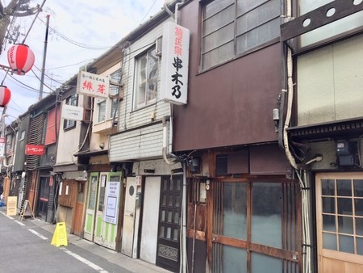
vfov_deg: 48.3
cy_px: 136
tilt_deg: +9.5
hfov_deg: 61.6
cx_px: 182
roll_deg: -3.3
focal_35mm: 29
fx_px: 304
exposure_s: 1/184
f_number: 2.2
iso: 25
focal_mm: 4.15
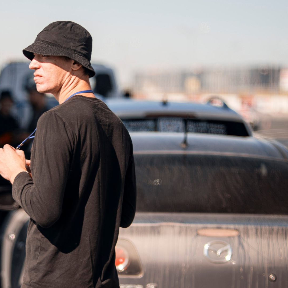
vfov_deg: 10.2
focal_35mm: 171
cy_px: 152
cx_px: 41
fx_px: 1610
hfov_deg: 10.2
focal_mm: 85
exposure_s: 1/125
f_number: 1.8
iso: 100
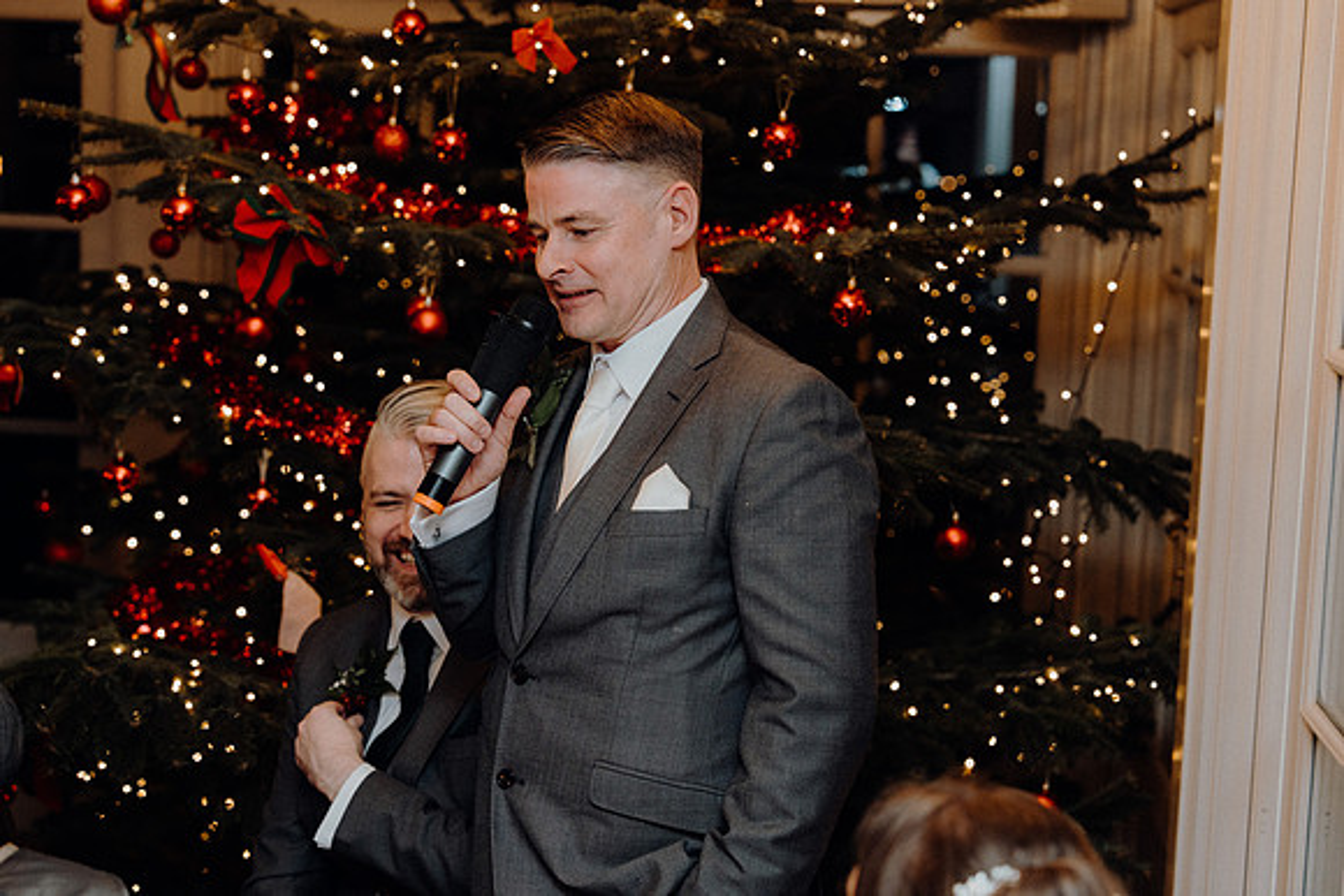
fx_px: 2502
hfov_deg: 30.1
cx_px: 672
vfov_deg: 20.3
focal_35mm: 67
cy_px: 448
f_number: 3.5
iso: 2500
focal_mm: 67
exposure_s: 1/160
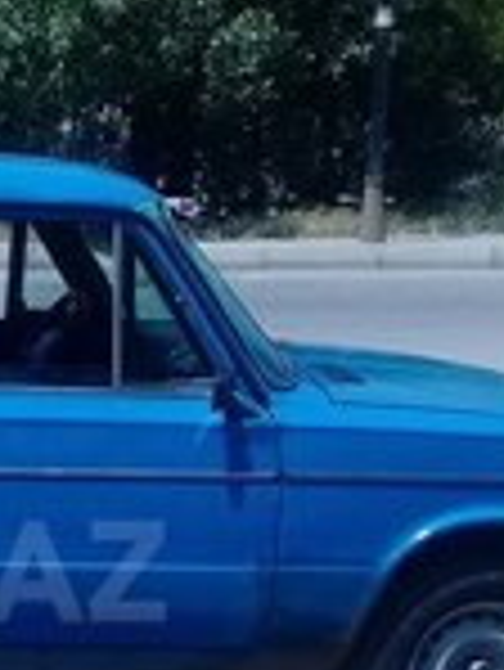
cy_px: 571
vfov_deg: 18.8
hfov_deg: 13.8
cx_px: -180
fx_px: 1997
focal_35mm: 103
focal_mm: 3.3
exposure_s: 1/1754
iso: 64
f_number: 2.2
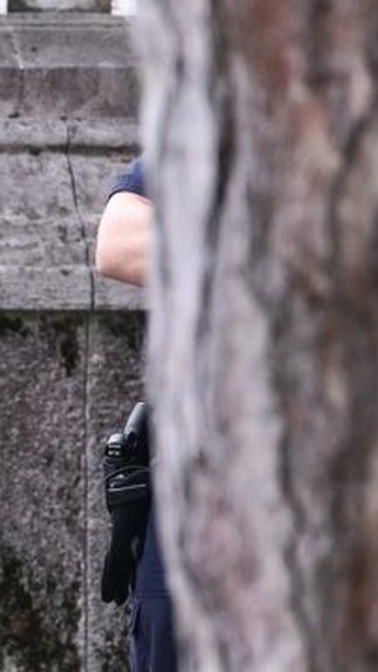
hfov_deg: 1.1
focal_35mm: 1104
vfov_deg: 2.0
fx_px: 19667
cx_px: -232
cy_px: 398
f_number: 2.8
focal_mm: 200
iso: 400
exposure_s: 1/1000
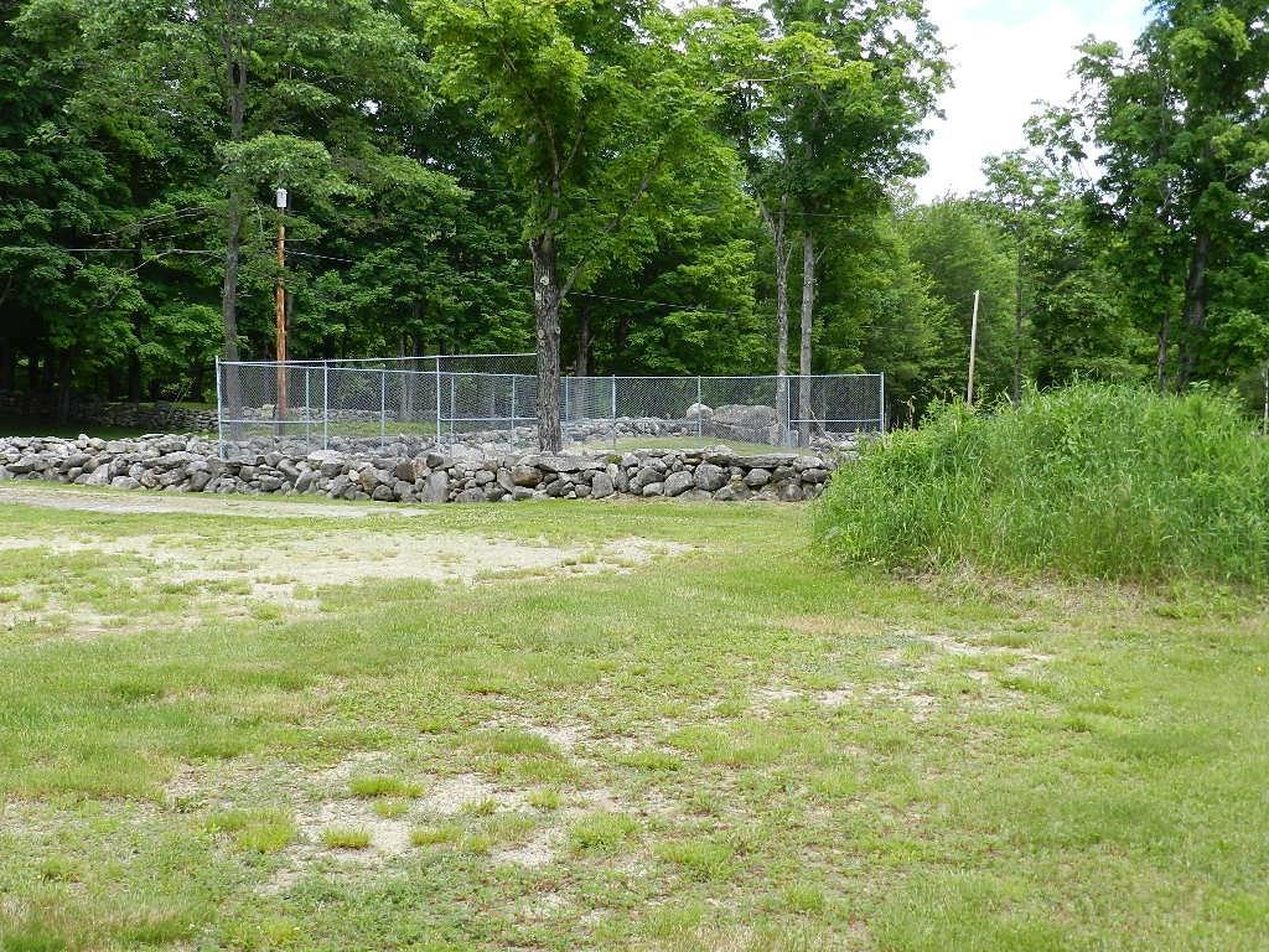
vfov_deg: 31.5
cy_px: 476
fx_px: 1686
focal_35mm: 46
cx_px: 634
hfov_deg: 41.2
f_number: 4.2
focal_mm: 8.1
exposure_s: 1/400
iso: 160
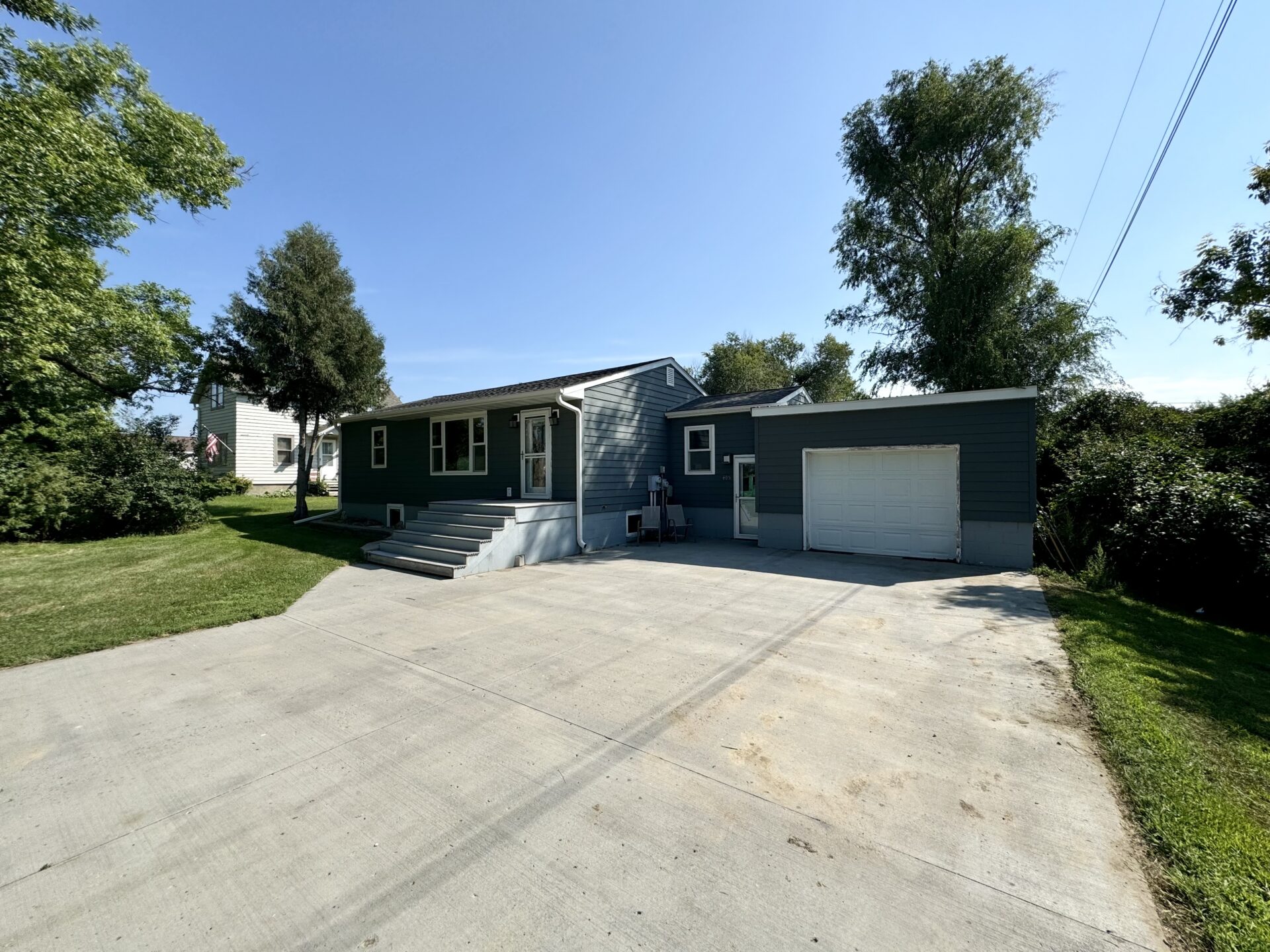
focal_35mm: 14
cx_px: 635
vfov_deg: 85.7
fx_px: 514
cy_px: 476
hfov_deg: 102.1
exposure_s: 1/1927
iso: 50
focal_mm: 2.22
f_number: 2.2
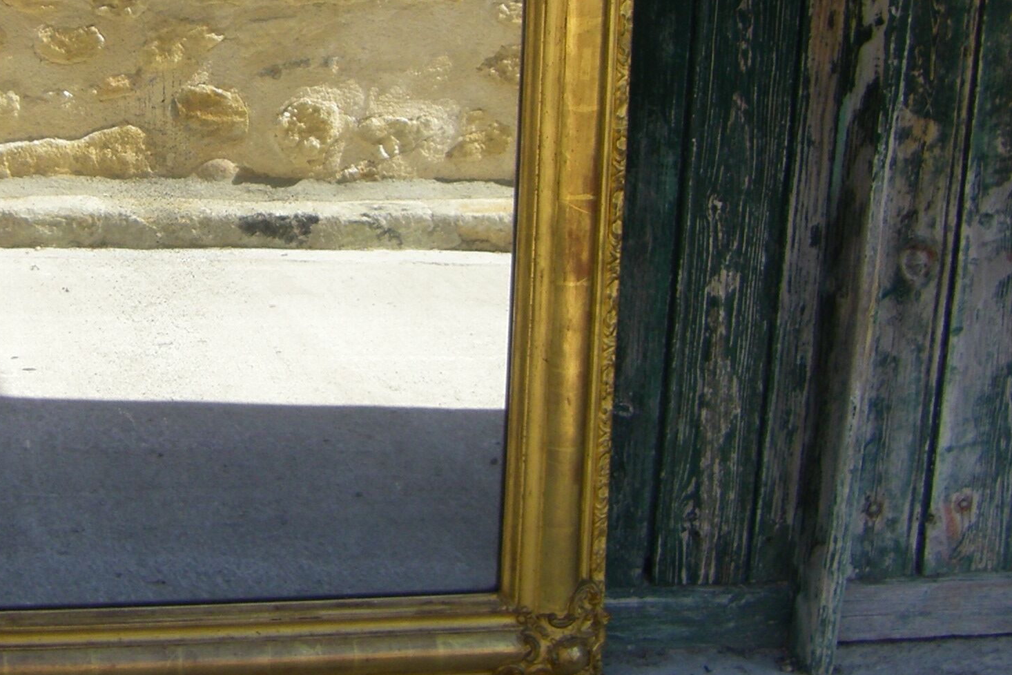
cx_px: 217
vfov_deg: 15.5
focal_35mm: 88
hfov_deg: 22.8
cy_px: 215
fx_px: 2473
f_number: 7
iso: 64
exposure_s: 1/125
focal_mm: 6.3
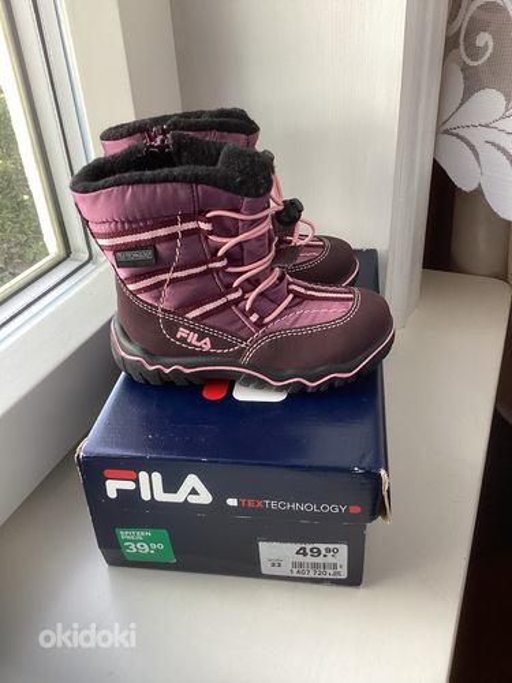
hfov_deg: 45.4
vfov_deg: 58.4
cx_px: 256
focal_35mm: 31
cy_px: 342
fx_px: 611
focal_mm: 3.3
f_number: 2.4
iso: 64
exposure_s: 1/100
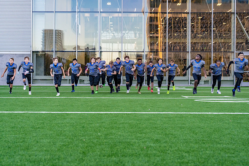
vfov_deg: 25.9
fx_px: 361
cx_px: 124
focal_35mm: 52
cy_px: 84
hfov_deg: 38.1
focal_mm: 50
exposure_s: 1/1250
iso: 2500
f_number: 3.2
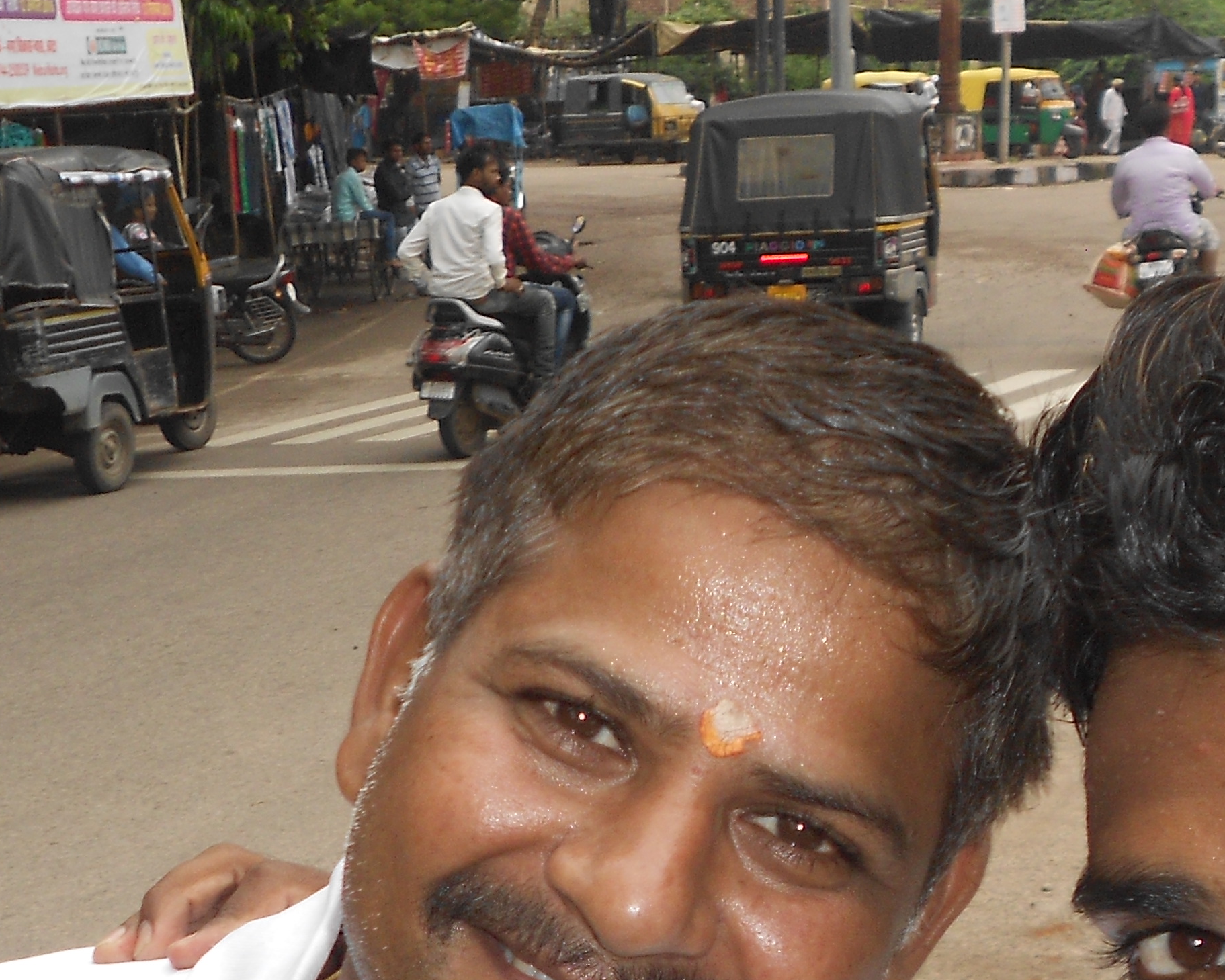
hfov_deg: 25.6
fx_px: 2683
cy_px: 1005
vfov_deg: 20.0
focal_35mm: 74
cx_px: 455
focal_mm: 6
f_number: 3.6
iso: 80
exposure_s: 1/320
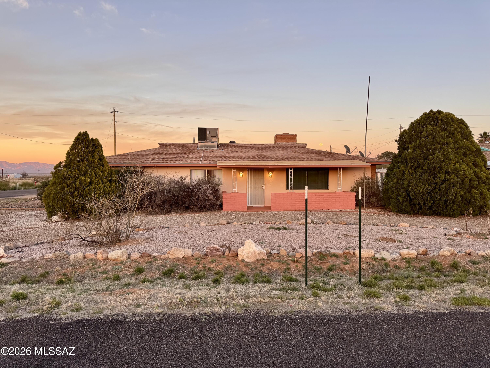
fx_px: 340
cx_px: 245
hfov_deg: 71.6
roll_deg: -0.1
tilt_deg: -2.2
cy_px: 184
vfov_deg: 56.8
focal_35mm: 24
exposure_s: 1/285
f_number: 1.78
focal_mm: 6.76
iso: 80
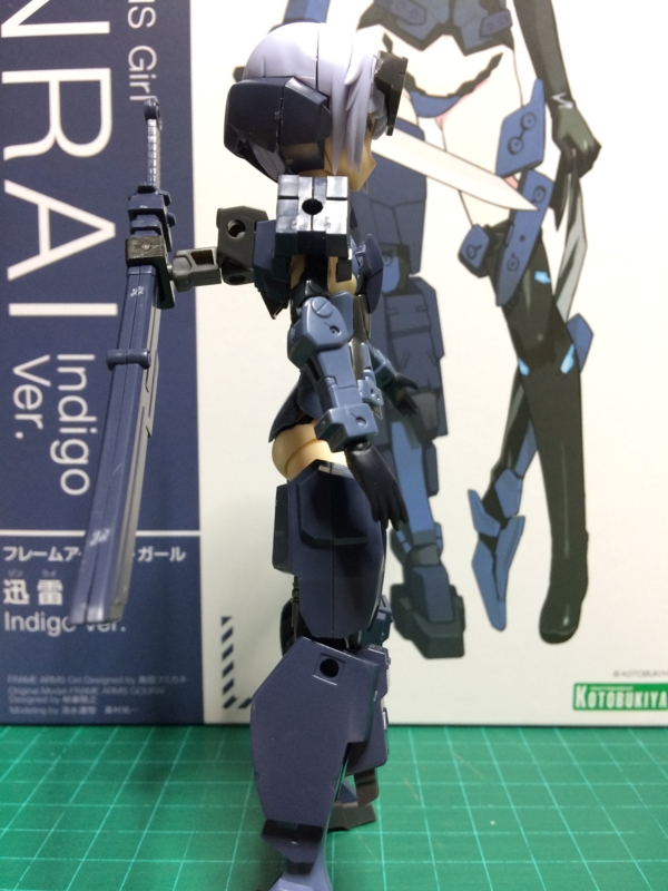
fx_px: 746
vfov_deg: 61.7
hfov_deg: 48.2
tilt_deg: -5.4
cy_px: 446
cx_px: 334
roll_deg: +0.1
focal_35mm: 29
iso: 100
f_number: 2.2
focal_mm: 4.15
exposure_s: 1/30
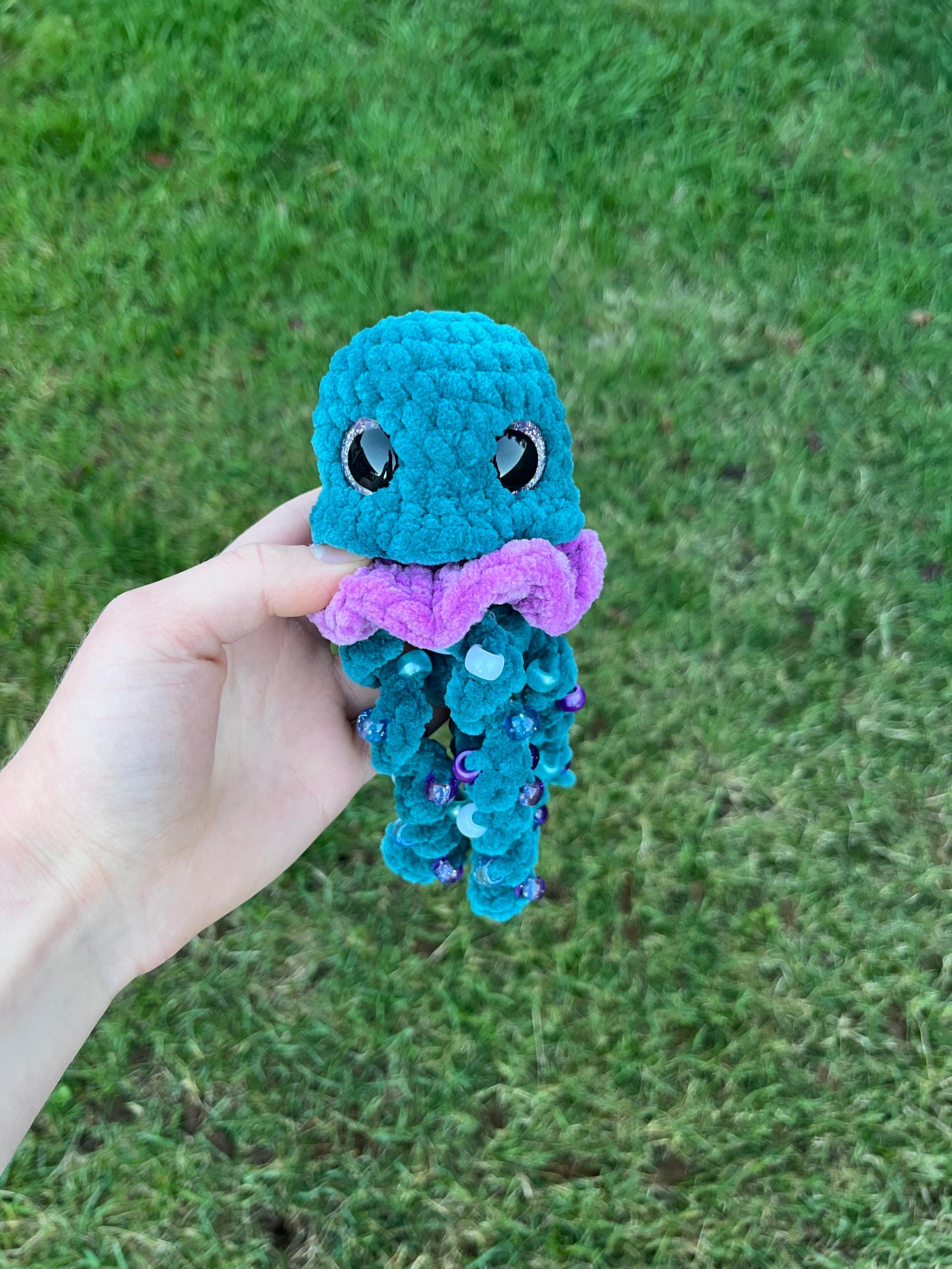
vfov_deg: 67.3
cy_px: 634
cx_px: 476
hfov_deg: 53.1
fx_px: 953
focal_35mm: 26
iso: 125
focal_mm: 5.1
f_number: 1.6
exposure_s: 1/91
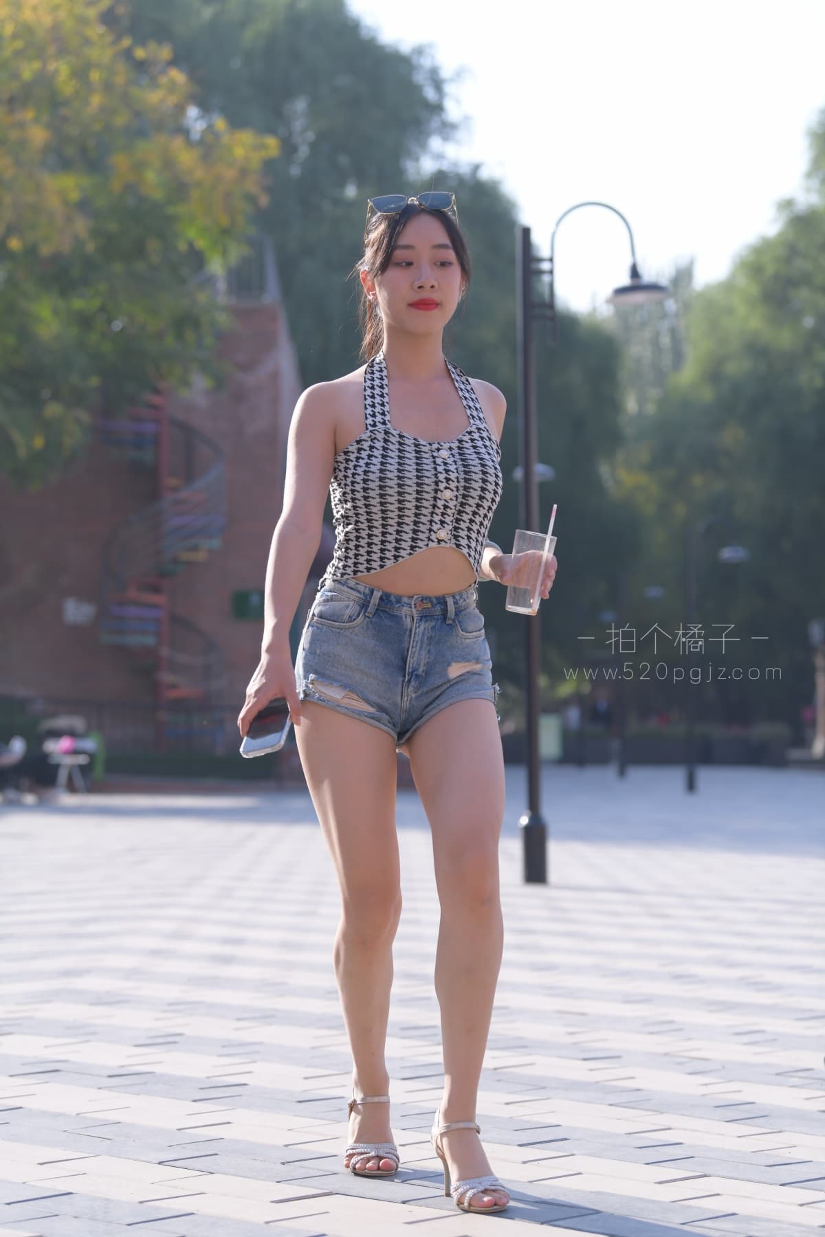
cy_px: 618
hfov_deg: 15.9
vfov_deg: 23.6
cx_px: 412
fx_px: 2956
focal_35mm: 86
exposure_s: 1/1000
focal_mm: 86
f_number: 4
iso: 250
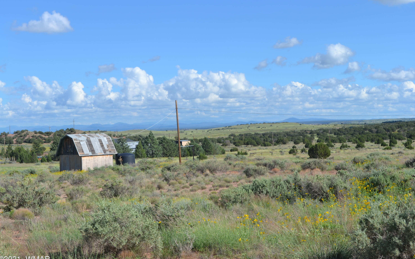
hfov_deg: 30.2
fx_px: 769
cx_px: 207
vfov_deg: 19.1
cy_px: 132
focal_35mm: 68
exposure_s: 1/250
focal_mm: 44
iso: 100
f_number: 8
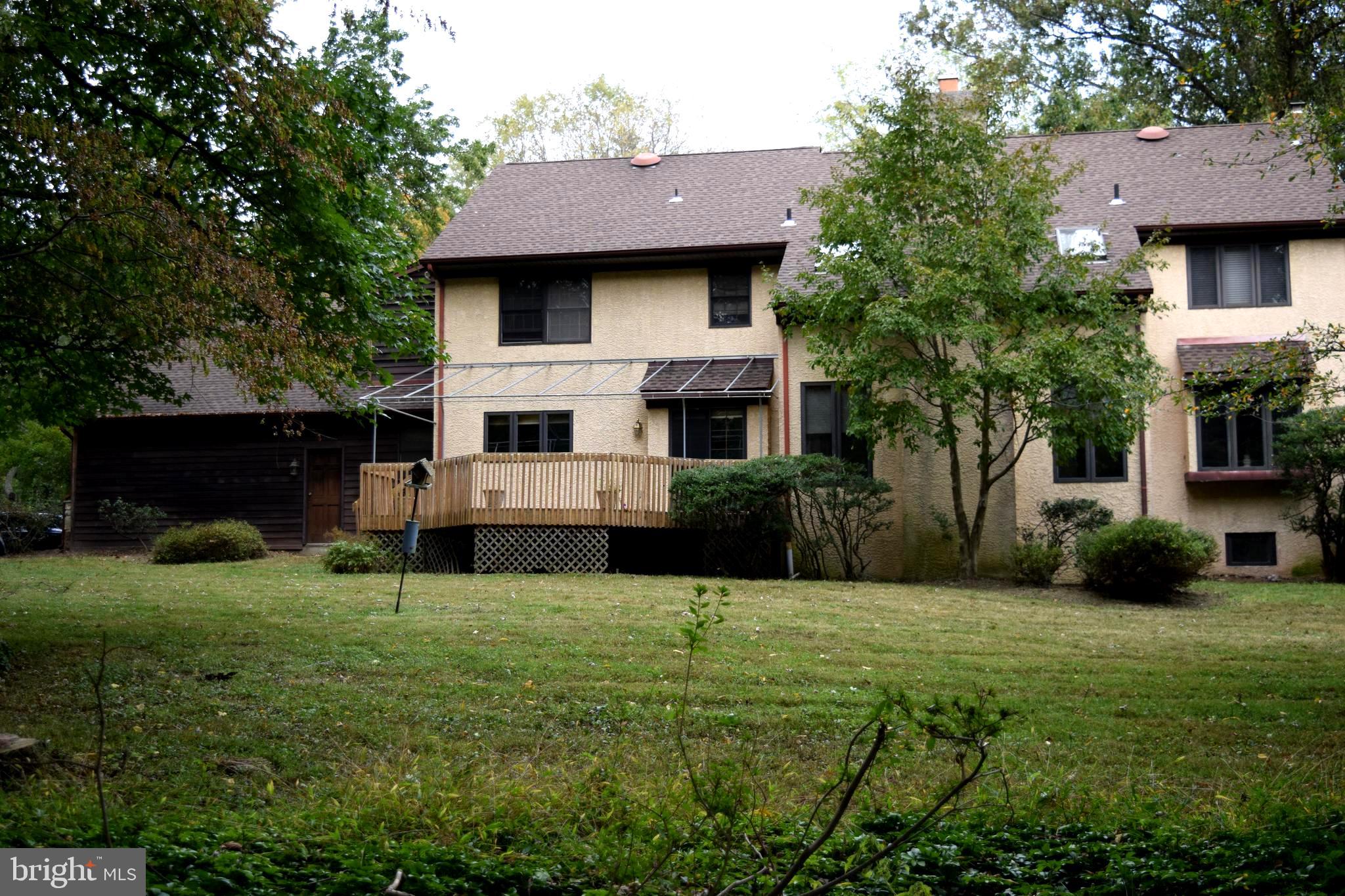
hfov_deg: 46.4
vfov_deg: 31.9
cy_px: 448
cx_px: 672
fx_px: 1569
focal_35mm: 42
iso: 800
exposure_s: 1/640
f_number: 4.2
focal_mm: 28
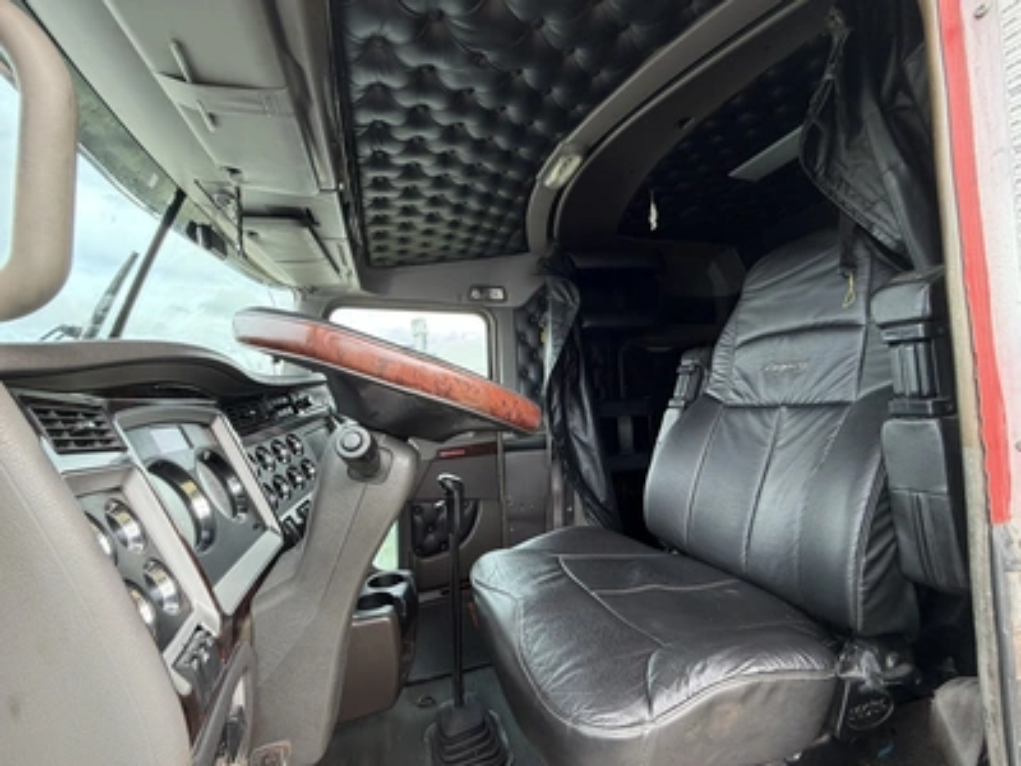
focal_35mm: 14
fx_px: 413
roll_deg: +3.6
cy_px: 383
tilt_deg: +1.3
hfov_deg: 102.1
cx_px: 510
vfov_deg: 85.7
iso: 125
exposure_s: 1/121
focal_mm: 2.22
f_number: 2.2
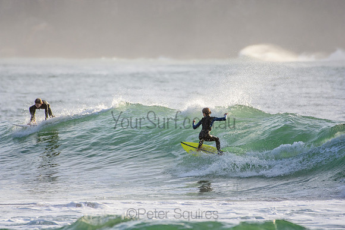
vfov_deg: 1.8
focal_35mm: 750
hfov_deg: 2.7
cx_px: 172
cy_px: 115
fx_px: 7189
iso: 360
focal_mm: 500
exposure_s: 1/2000
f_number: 5.6
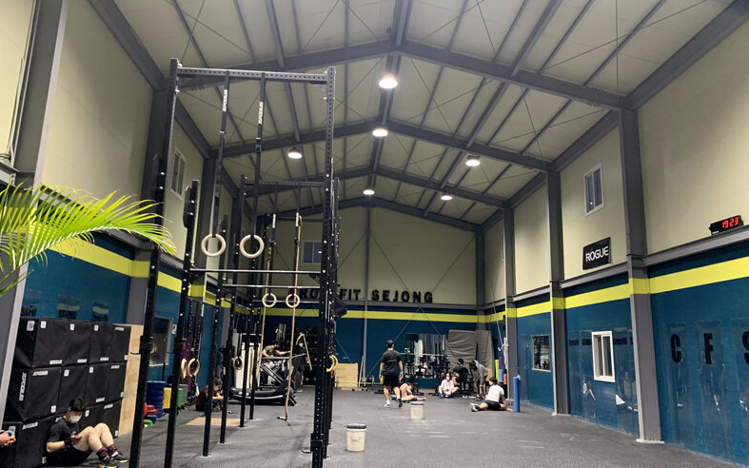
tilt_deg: +10.9
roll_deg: -1.1
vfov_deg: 44.5
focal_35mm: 28
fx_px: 572
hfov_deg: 66.5
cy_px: 229
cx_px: 374
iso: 250
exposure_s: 1/60
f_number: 1.8
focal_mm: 4.25
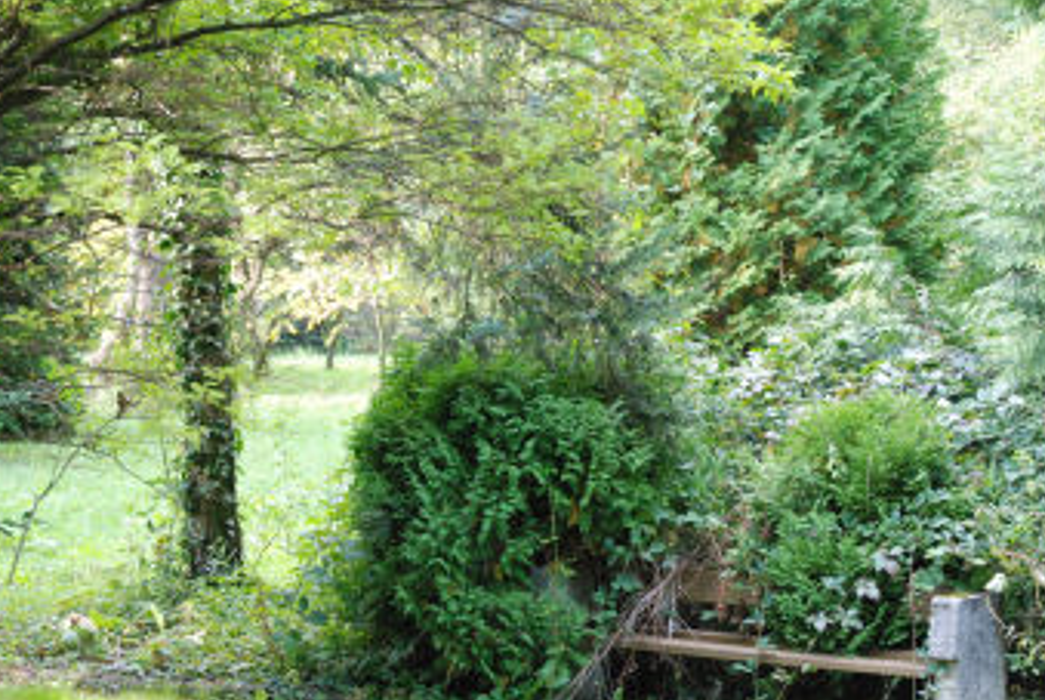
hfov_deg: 28.9
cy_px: 433
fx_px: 2025
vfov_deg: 19.6
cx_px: 573
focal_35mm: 70
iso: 1600
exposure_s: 1/160
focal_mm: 35
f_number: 6.3
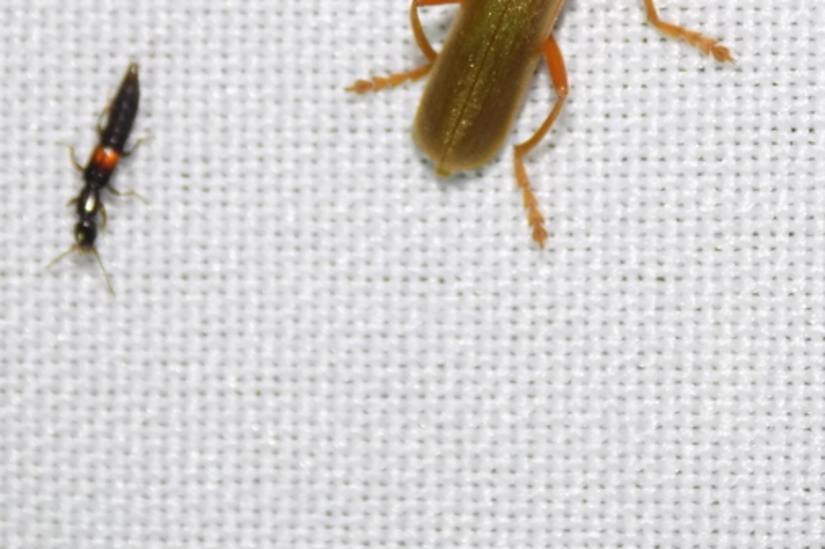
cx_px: 524
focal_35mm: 207
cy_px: 36
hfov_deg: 9.9
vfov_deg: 6.6
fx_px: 4742
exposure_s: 1/30
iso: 200
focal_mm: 20.9
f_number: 4.8
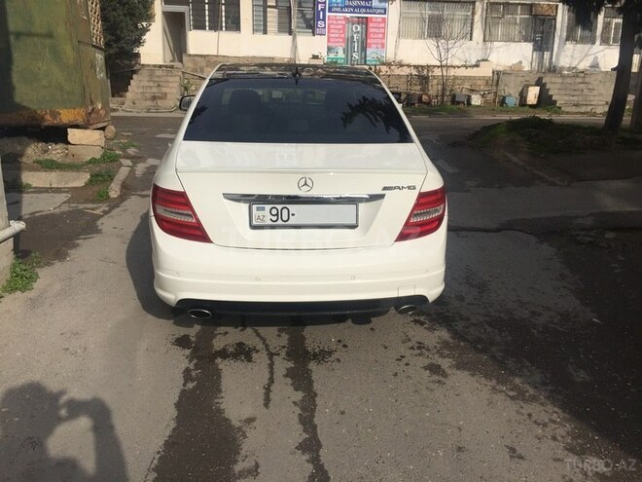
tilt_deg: -13.9
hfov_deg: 61.7
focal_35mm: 29
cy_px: 241
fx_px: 538
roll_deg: -0.8
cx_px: 321
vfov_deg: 48.2
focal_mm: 4.15
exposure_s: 1/3597
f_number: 2.2
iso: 32
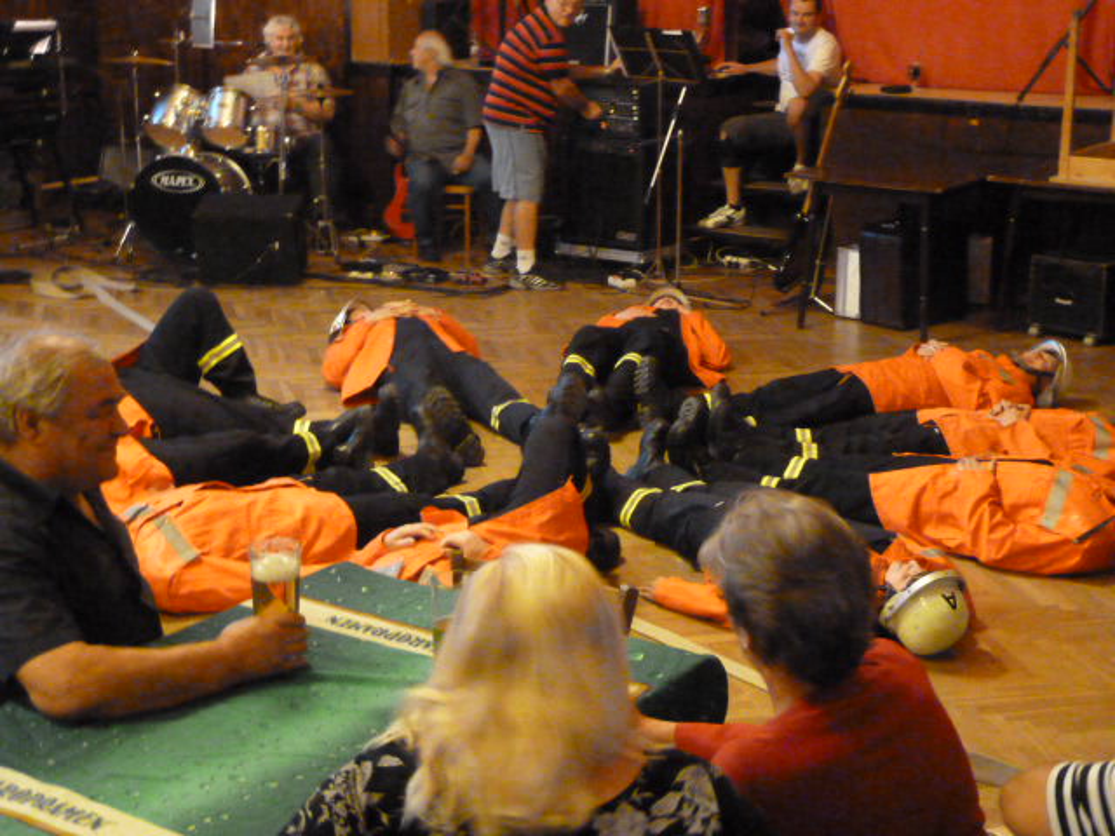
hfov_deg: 32.7
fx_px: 1900
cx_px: 558
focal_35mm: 59
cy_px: 418
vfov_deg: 24.8
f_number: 3.9
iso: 1600
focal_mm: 9.7
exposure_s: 1/6
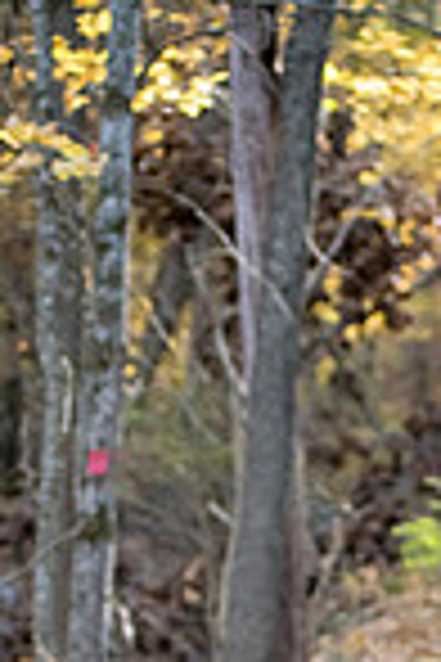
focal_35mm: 245
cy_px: 905
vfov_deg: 8.3
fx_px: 4502
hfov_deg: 5.6
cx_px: 522
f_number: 4
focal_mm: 80
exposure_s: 1/320
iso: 800
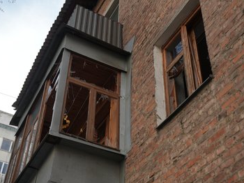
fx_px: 387
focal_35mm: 55
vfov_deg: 26.5
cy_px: 93
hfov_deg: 34.9
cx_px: 114
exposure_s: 1/800
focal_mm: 50
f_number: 2.8
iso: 400
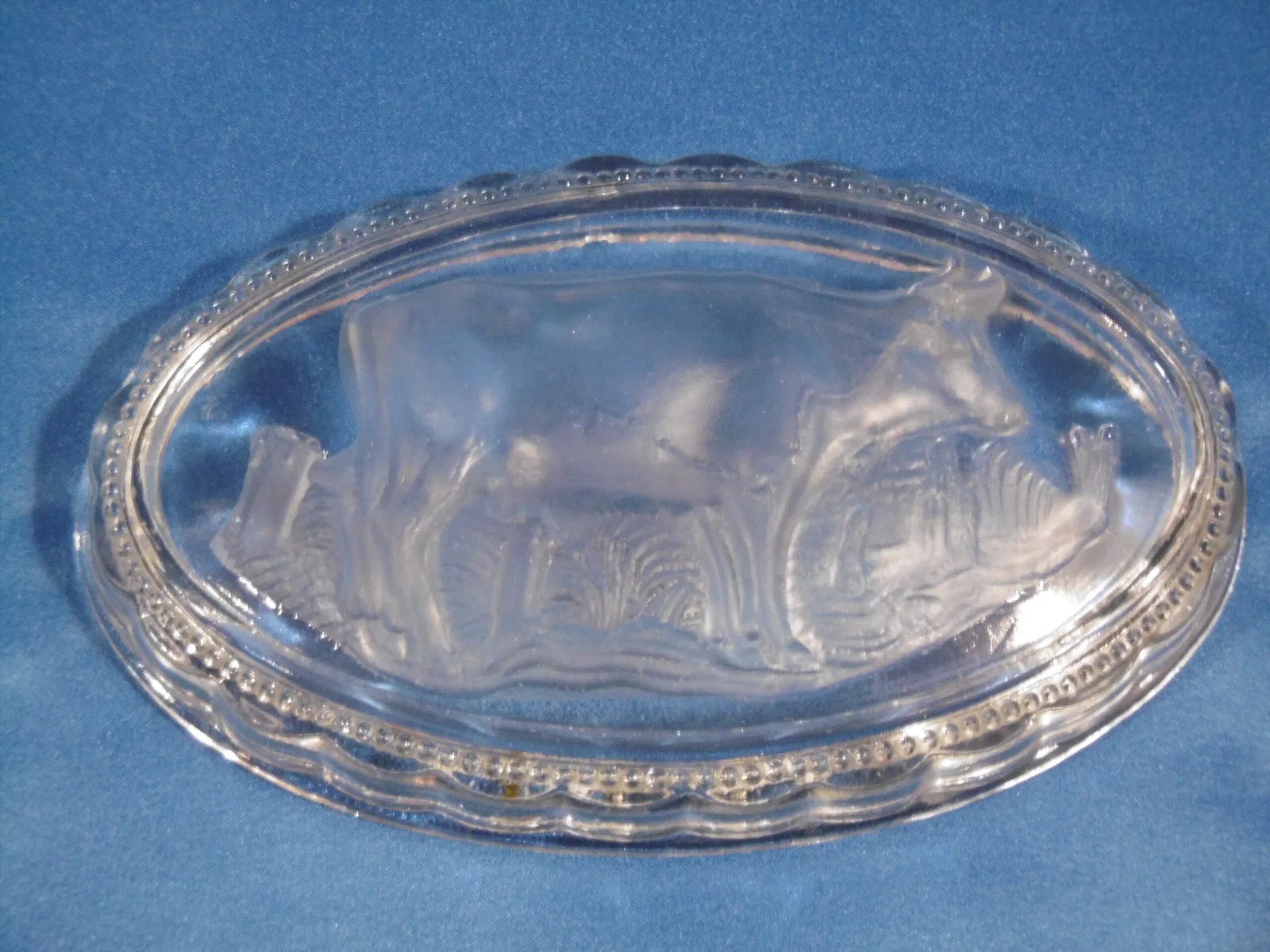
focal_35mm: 59
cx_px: 635
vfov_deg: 24.8
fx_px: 2165
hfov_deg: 32.7
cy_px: 476
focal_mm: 10.5
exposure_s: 1/10
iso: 400
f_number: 4.2
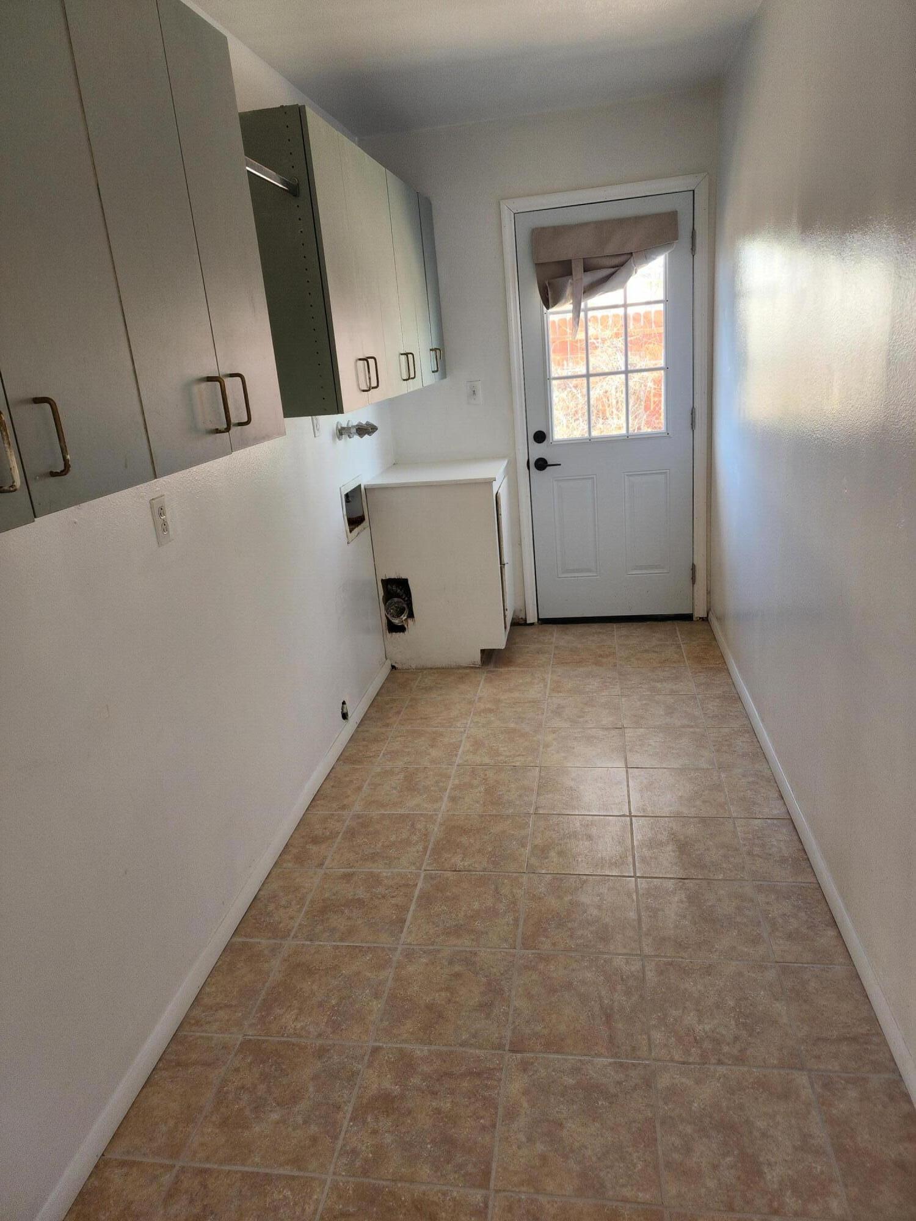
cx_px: 458
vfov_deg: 73.9
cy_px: 610
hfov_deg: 58.9
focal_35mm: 23
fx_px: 811
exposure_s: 1/120
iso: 160
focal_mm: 6.4
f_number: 1.8
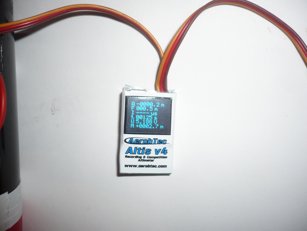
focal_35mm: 35
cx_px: 154
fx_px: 310
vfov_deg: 40.7
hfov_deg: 52.6
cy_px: 116
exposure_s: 1/30
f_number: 2.8
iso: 100
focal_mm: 5.8
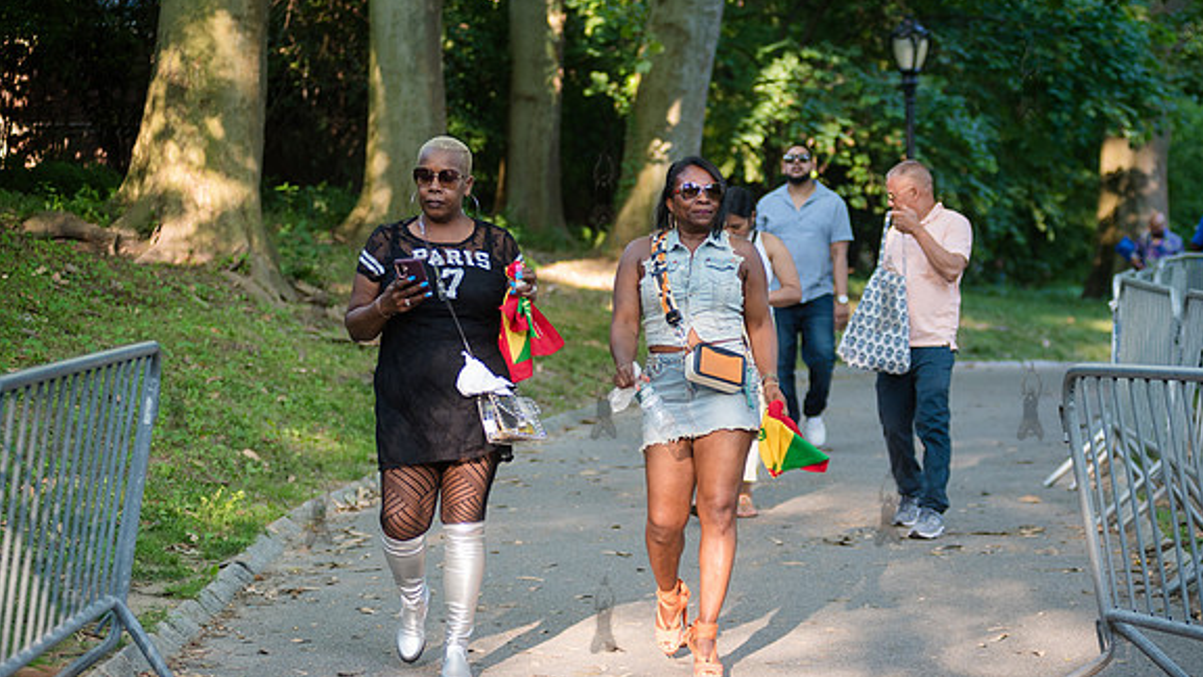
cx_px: 674
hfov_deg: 21.6
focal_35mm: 99
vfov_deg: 12.2
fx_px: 3158
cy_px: 362
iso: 400
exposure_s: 1/160
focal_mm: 80
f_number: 2.8
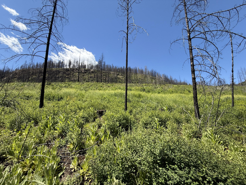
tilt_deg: +13.8
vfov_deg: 85.7
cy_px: 92
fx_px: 99
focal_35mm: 14
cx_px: 123
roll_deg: +0.0
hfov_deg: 102.1
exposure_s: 1/1033
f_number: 2.2
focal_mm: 2.22
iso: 50
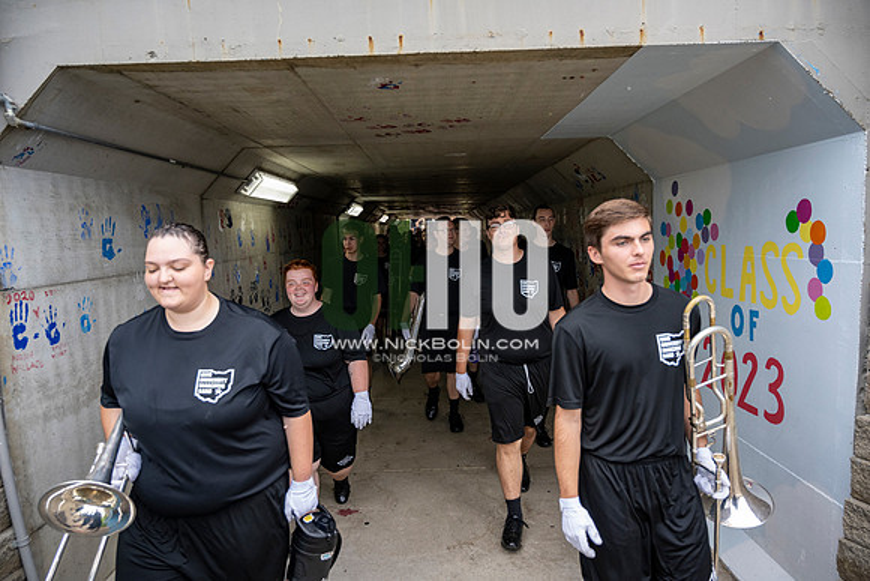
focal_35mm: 24
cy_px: 290
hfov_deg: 73.7
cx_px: 435
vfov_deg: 53.2
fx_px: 580
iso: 800
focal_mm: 24
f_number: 4
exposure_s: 1/800
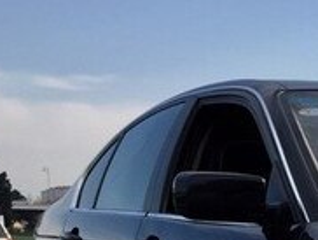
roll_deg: -0.4
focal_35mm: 105
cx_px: 524
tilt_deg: -7.6
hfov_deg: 16.4
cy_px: 364
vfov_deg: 13.3
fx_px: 966
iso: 32
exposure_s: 1/1014
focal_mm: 4.15
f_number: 2.2
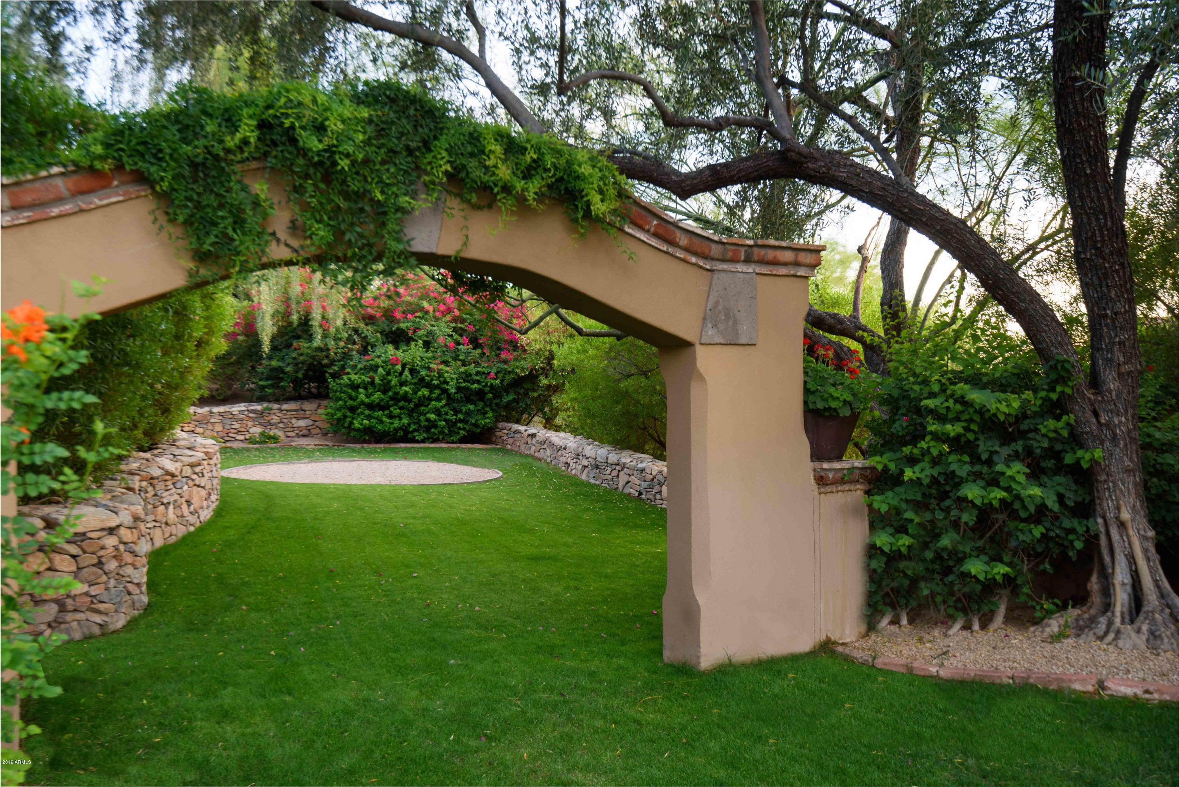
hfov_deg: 60.3
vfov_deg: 42.4
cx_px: 590
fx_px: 1016
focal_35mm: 31
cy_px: 394
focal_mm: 31
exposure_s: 1/15
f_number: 8
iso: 400
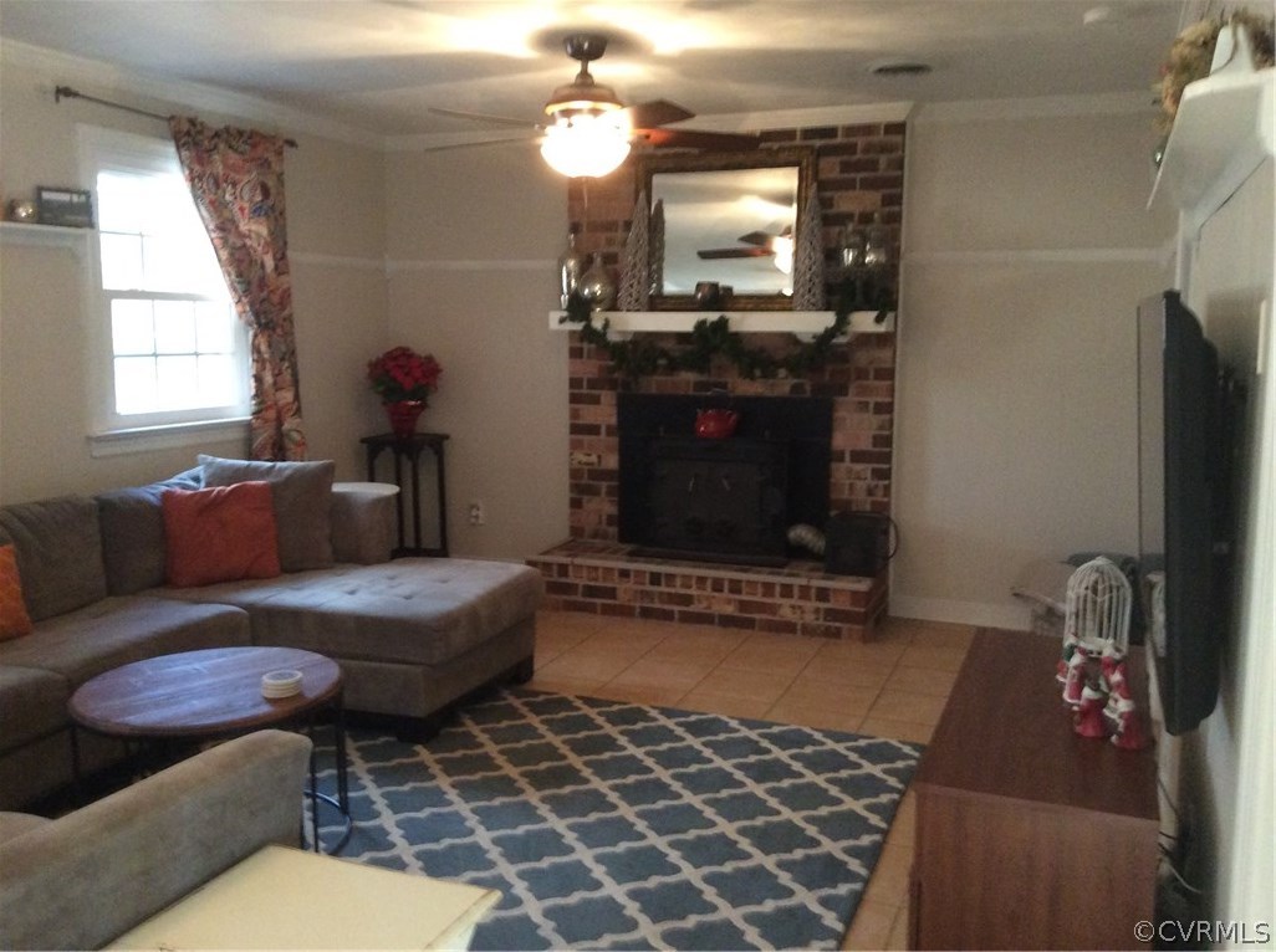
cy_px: 476
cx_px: 638
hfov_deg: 56.9
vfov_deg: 44.0
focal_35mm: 32
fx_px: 1178
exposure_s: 1/20
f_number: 2.4
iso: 250
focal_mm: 3.3
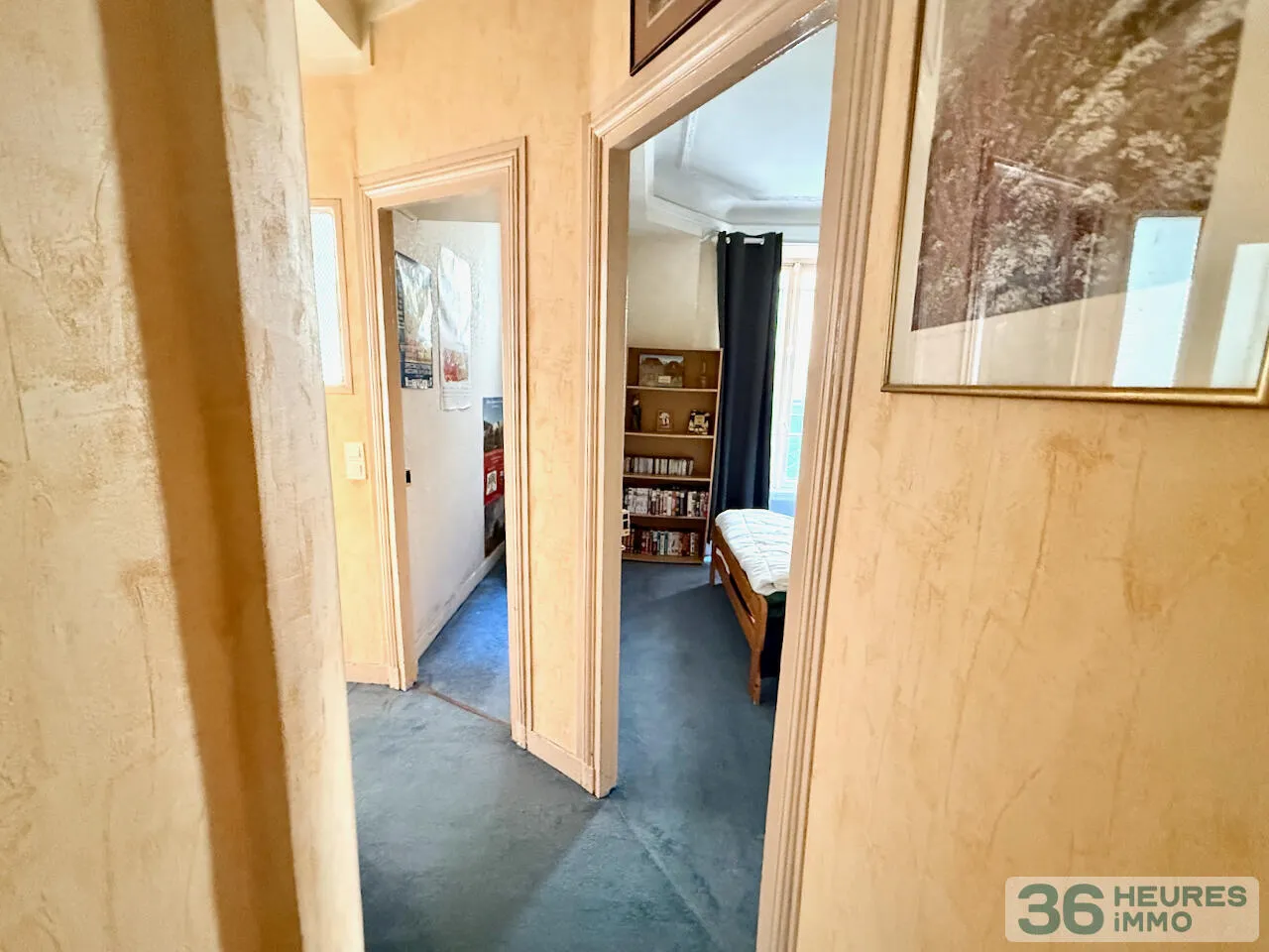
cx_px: 634
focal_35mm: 14
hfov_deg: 102.1
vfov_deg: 85.7
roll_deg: -0.2
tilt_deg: -10.0
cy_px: 476
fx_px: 513
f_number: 2.2
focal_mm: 2.22
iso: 640
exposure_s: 1/50
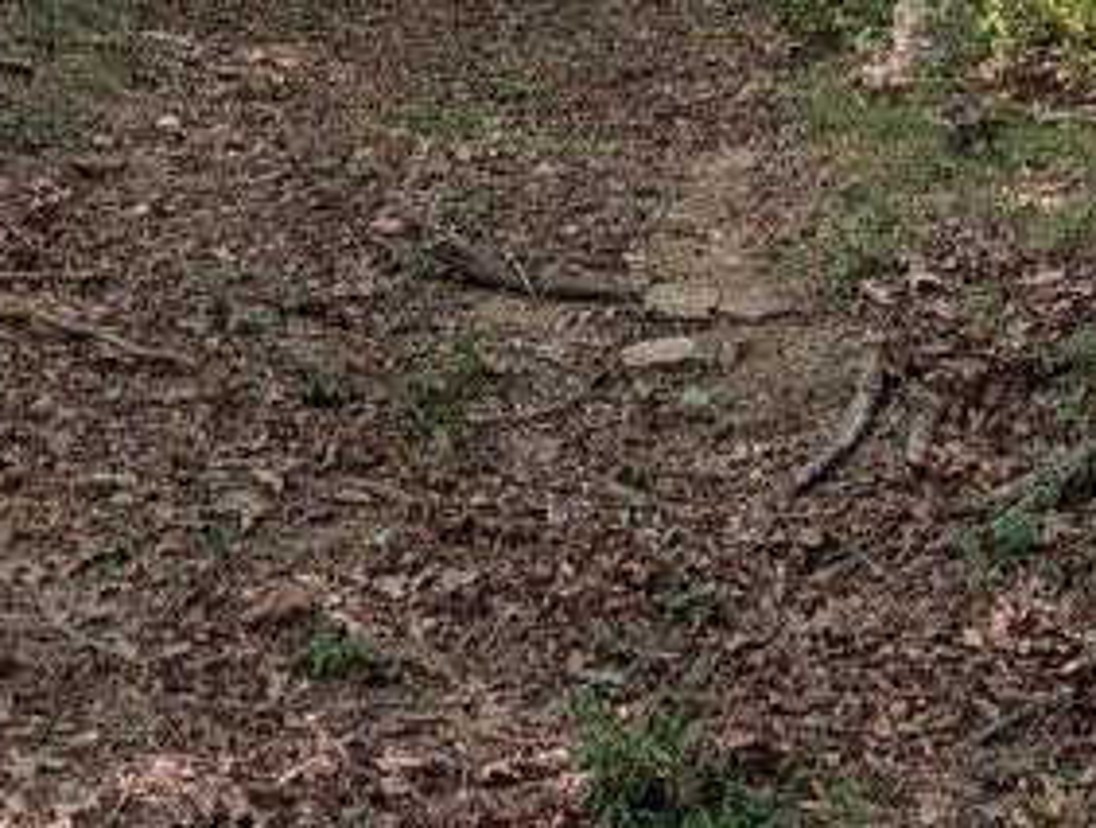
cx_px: 373
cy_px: 37
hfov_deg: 22.4
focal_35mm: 87
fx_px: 2762
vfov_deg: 16.7
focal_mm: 6.9
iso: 19
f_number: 1.68
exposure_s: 1/91.5
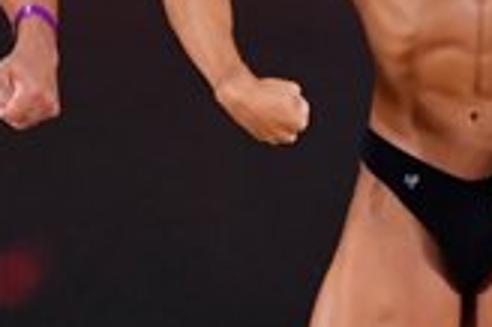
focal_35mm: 1063
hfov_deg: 1.9
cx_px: 1156
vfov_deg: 1.3
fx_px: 14513
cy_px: 180
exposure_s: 1/400
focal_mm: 150
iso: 3200
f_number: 5.6
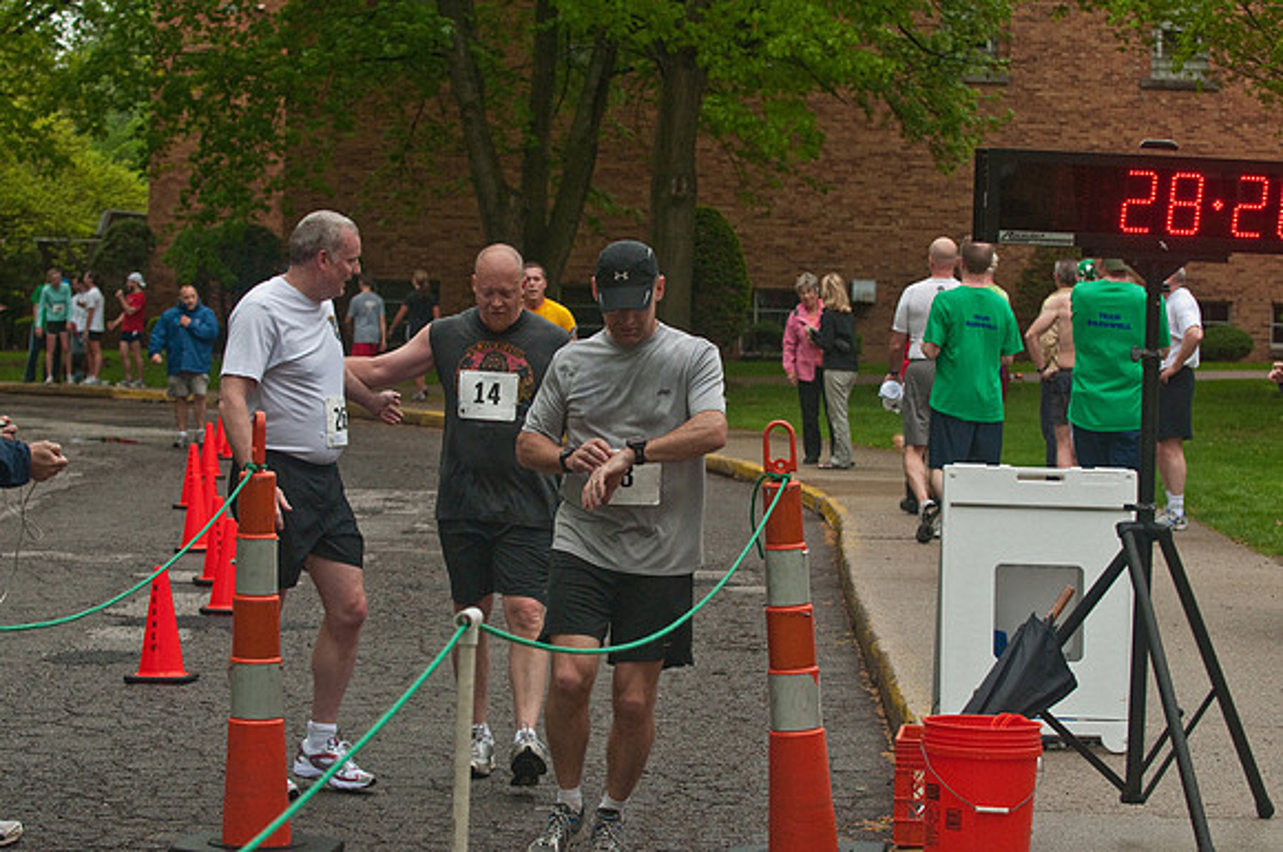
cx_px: 642
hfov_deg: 19.5
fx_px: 3737
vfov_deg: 13.0
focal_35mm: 105
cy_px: 426
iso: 1600
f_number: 5.6
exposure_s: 1/320
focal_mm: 70
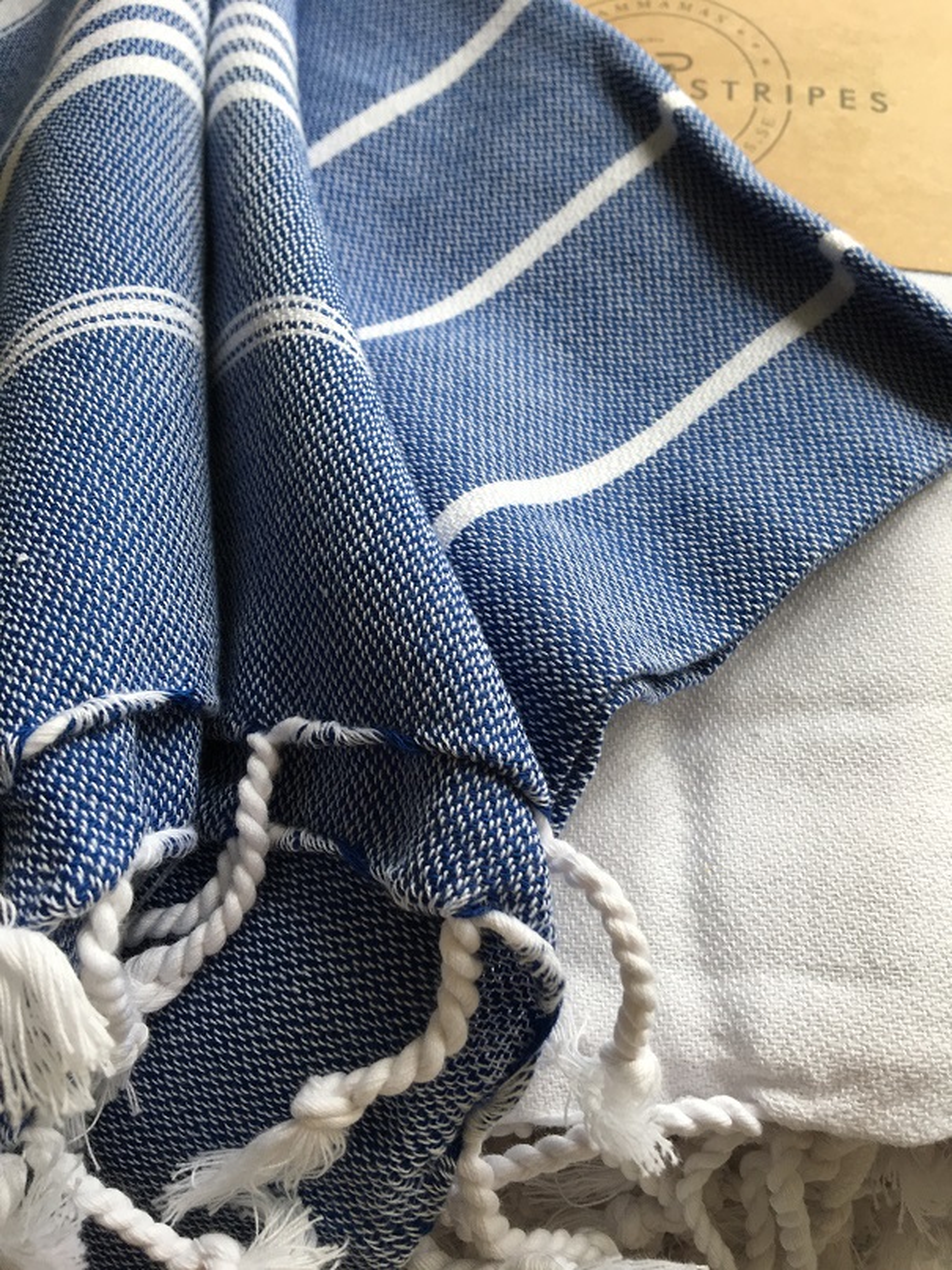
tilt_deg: -65.4
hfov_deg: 48.2
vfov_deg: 61.7
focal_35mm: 29
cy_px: 635
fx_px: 1064
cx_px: 476
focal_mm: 4.15
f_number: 2.2
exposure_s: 1/100
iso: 40
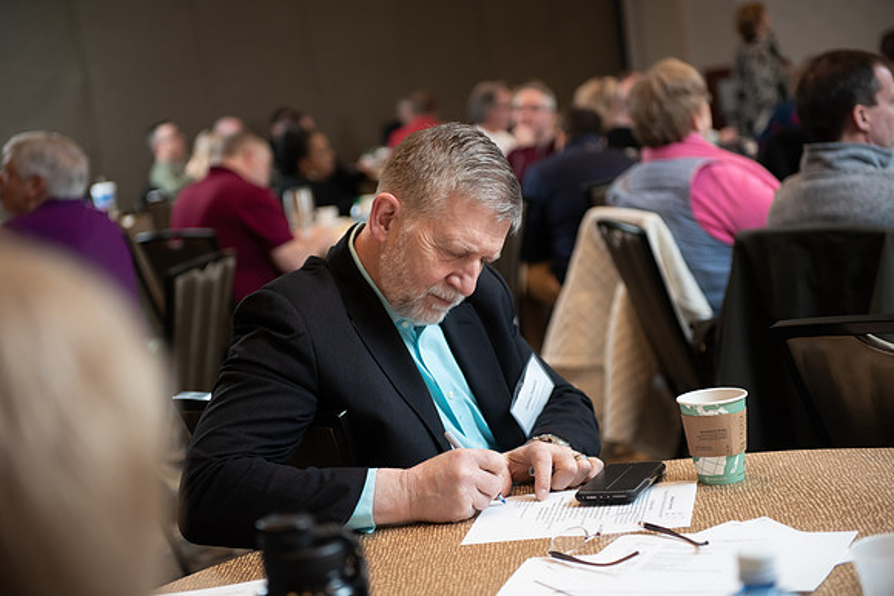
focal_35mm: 70
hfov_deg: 28.8
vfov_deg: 19.5
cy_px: 298
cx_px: 447
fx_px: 1739
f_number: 3.2
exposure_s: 1/200
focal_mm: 70
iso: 1250
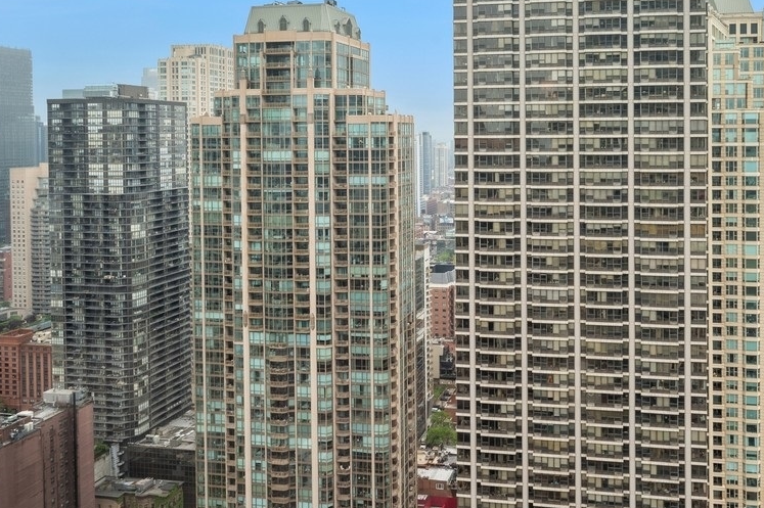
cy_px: 142
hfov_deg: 59.7
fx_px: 636
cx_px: 542
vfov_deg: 42.5
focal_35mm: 30
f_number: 10
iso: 100
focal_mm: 14
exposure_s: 1/40
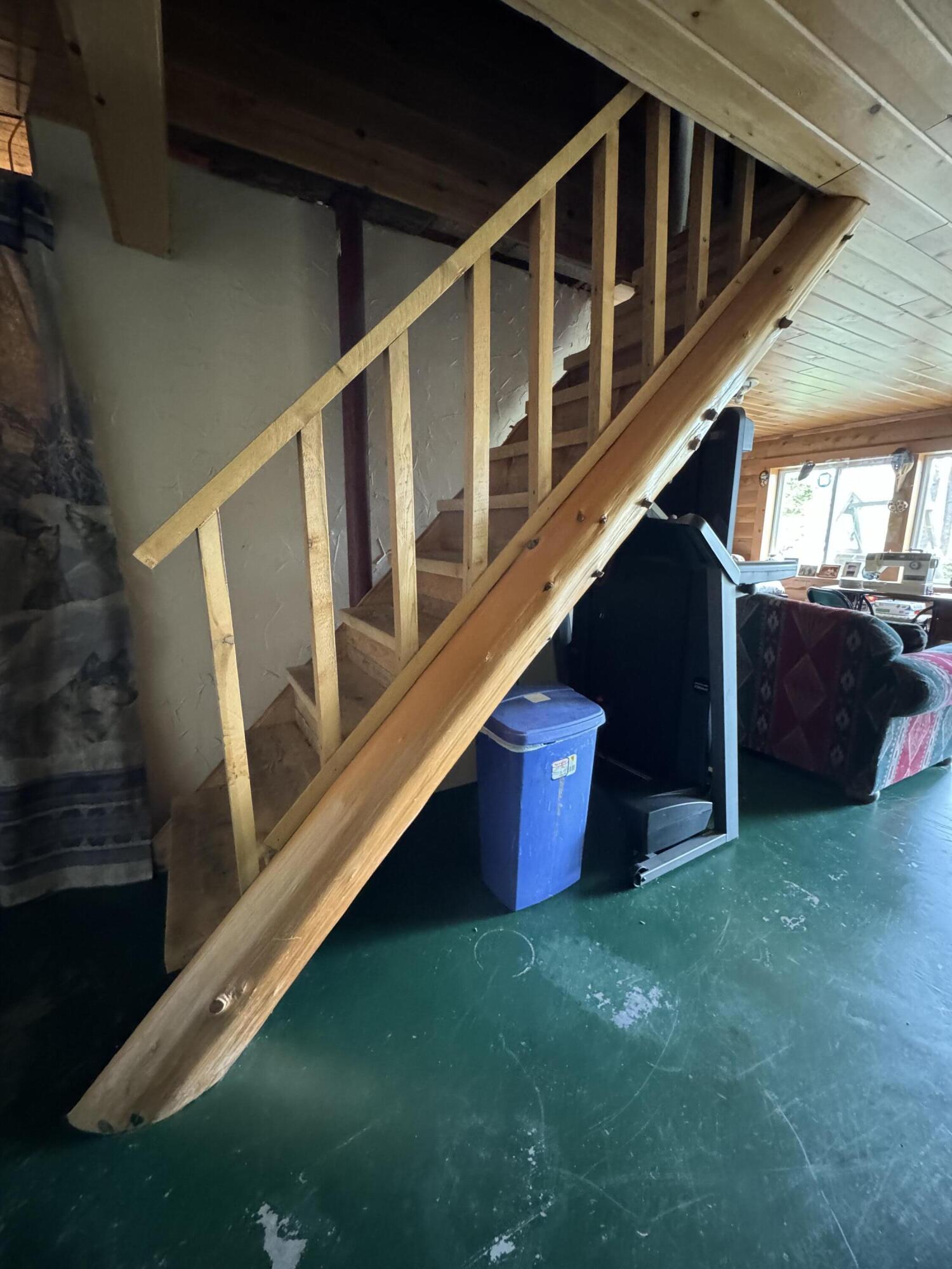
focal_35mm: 14
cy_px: 634
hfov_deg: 85.7
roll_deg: -0.5
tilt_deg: -10.8
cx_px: 476
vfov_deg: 102.1
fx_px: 513
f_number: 2.2
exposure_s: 1/40
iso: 1000
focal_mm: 2.22
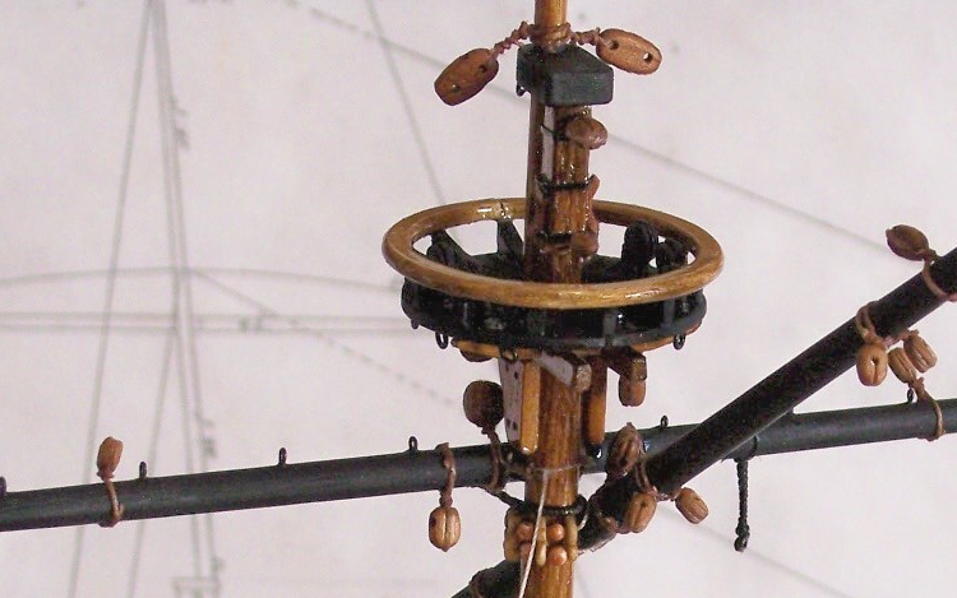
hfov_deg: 12.7
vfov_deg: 7.9
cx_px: 621
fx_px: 4304
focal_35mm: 165
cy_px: 521
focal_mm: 16
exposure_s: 1/60
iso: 140
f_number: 4.8
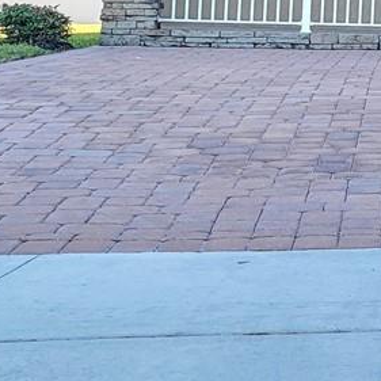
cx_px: 720
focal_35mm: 126
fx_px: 1569
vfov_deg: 13.4
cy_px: -83
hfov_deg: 12.5
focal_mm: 7
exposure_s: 1/119
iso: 50
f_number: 1.8
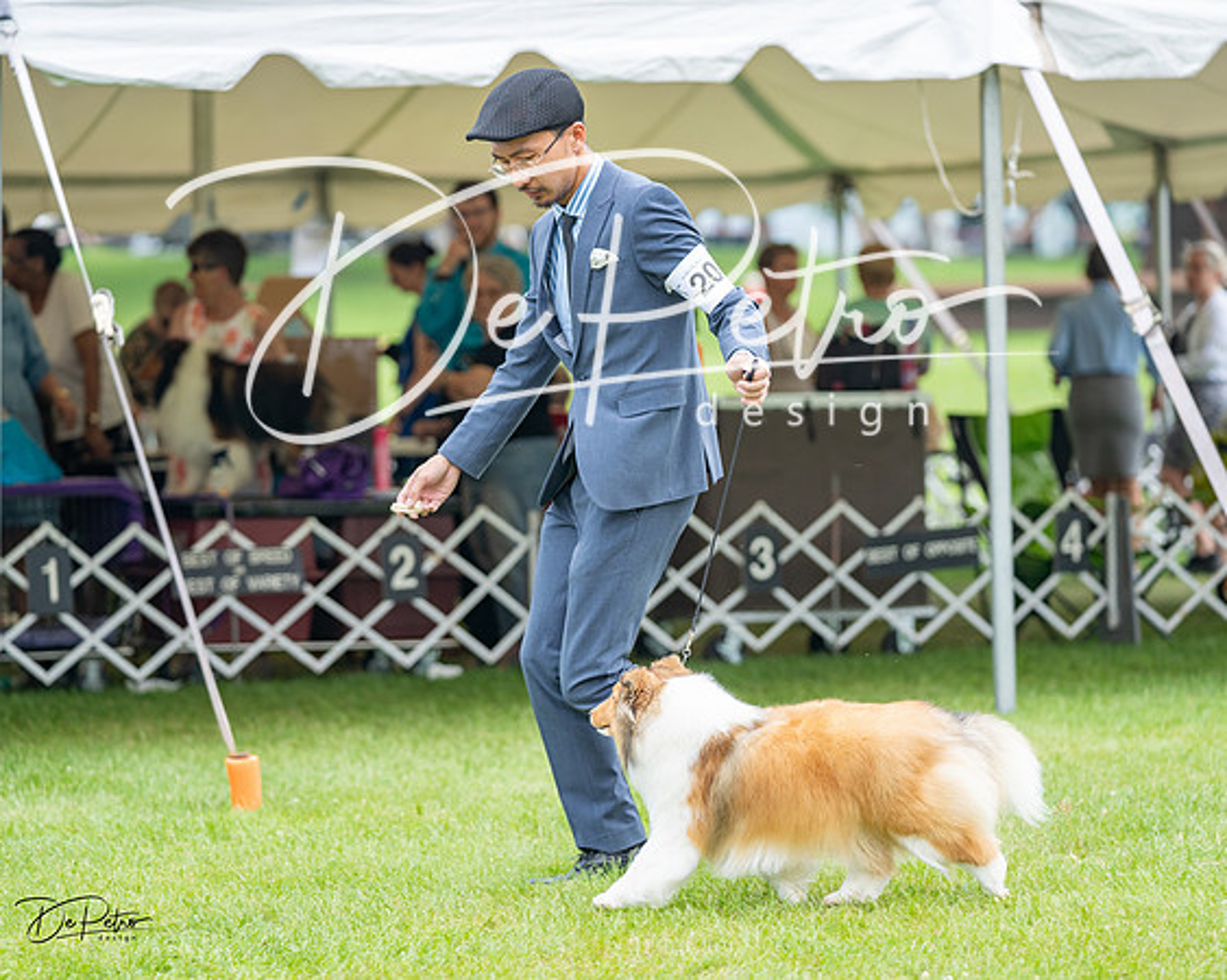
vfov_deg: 10.6
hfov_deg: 13.2
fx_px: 5300
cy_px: 490
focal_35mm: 146
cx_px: 614
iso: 200
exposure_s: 1/800
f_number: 3.2
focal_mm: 127
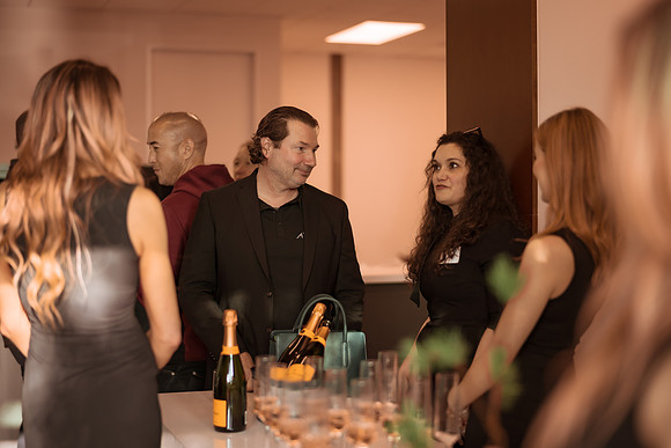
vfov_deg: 23.4
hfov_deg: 34.5
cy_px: 224
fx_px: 1081
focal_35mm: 58
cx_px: 336
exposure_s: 1/500
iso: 200
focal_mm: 58
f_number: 1.4
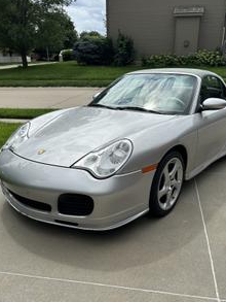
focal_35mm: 31
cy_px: 167
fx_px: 270
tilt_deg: -22.8
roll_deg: -0.2
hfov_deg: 45.4
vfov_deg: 58.2
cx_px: 124
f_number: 1.78
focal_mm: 6.86
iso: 80
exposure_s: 1/5848
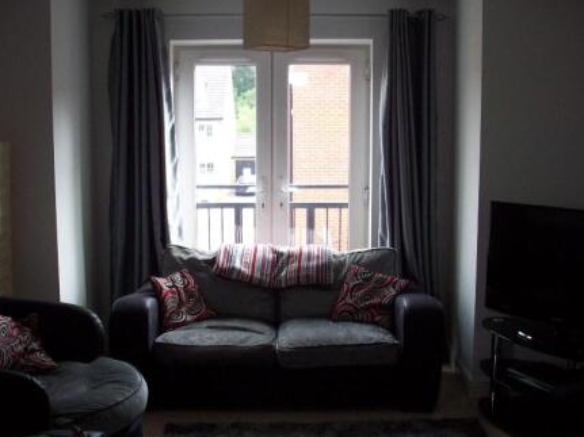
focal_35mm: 50
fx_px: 843
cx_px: 299
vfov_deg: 29.1
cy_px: 243
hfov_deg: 38.2
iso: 80
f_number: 2.8
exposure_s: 1/51.9
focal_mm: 6.2
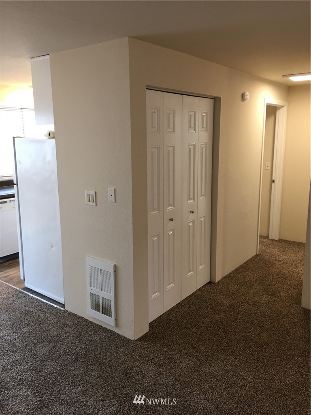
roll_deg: -0.1
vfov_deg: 61.7
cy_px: 208
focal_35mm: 29
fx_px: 347
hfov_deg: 48.2
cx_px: 156
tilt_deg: -8.6
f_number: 2.2
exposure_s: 1/15
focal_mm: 4.15
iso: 50
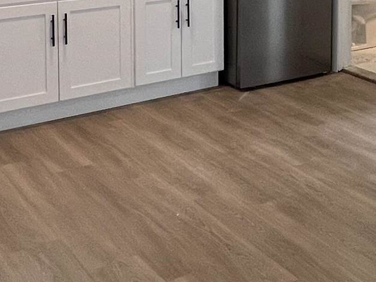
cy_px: -85
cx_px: 424
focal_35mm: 64
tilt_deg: -4.8
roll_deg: -1.2
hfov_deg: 27.4
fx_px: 695
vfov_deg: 20.9
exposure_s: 1/120
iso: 160
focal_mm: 1.57
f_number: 1.8
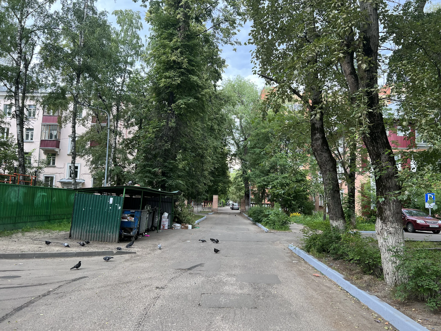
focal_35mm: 26
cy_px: 166
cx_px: 220
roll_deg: -1.5
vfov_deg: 53.1
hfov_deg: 67.3
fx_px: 331
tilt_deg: +6.6
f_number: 1.5
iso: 50
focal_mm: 5.7
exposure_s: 1/163
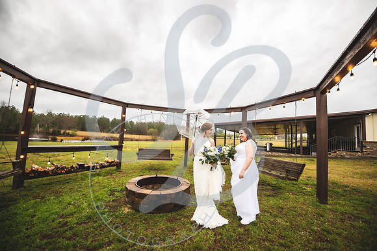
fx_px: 147
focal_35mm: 14
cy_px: 126
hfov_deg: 104.2
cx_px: 188
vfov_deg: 81.2
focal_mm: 14
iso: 100
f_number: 2.8
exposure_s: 1/250
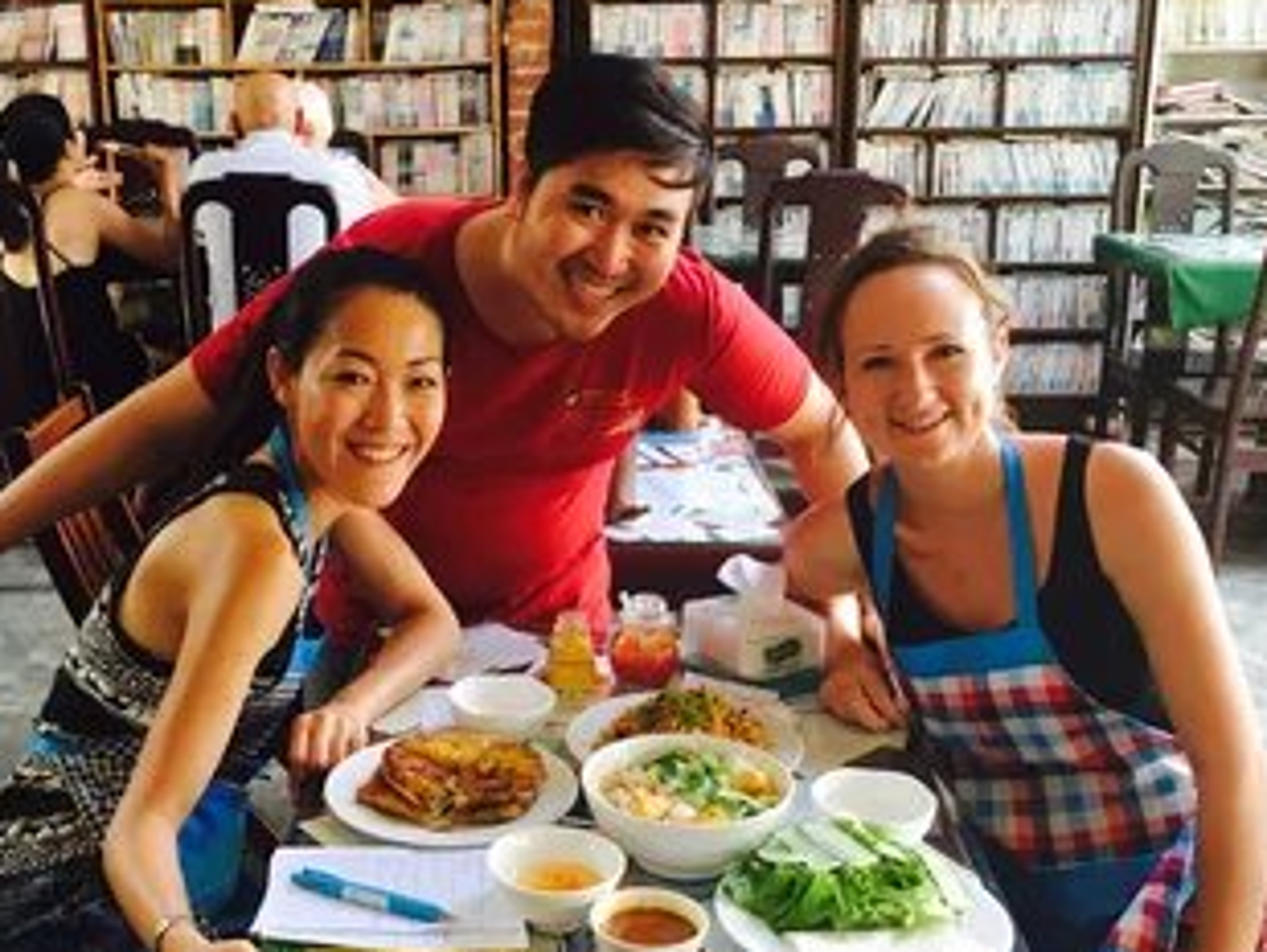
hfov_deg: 41.9
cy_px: 505
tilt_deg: -16.8
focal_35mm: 45
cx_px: 517
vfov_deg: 32.2
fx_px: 1648
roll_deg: +0.7
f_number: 2.2
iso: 80
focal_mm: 4.15
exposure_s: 1/33
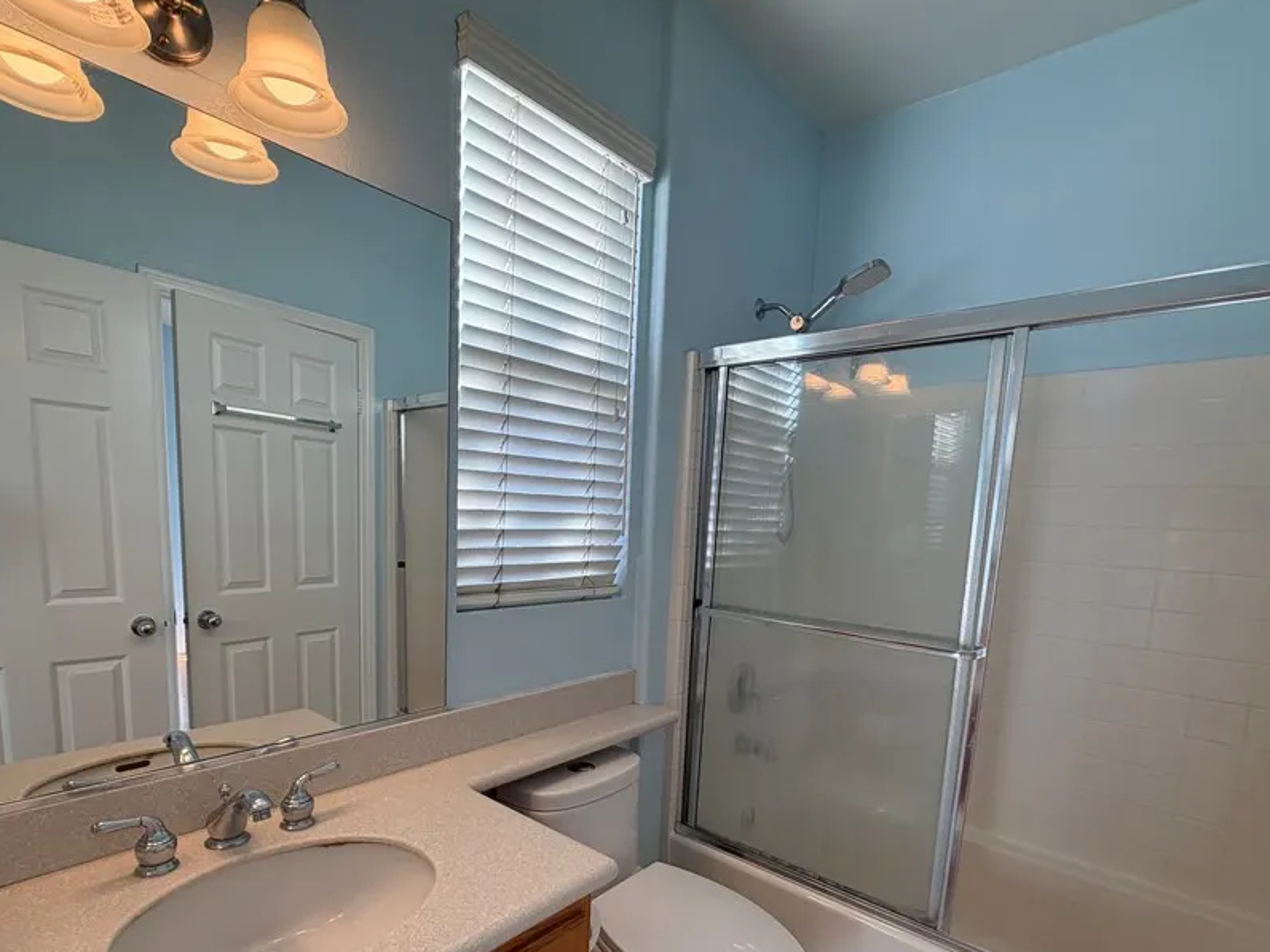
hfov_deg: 87.7
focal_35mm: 18
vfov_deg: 70.4
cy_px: 598
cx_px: 619
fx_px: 660
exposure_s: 1/120
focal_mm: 2.22
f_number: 2.2
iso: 80
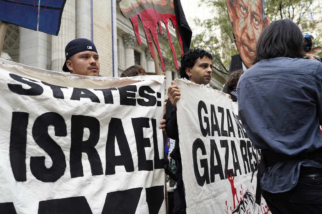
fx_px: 313
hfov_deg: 54.4
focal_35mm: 35
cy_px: 107
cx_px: 161
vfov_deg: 37.8
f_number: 4.5
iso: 800
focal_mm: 35
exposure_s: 1/250
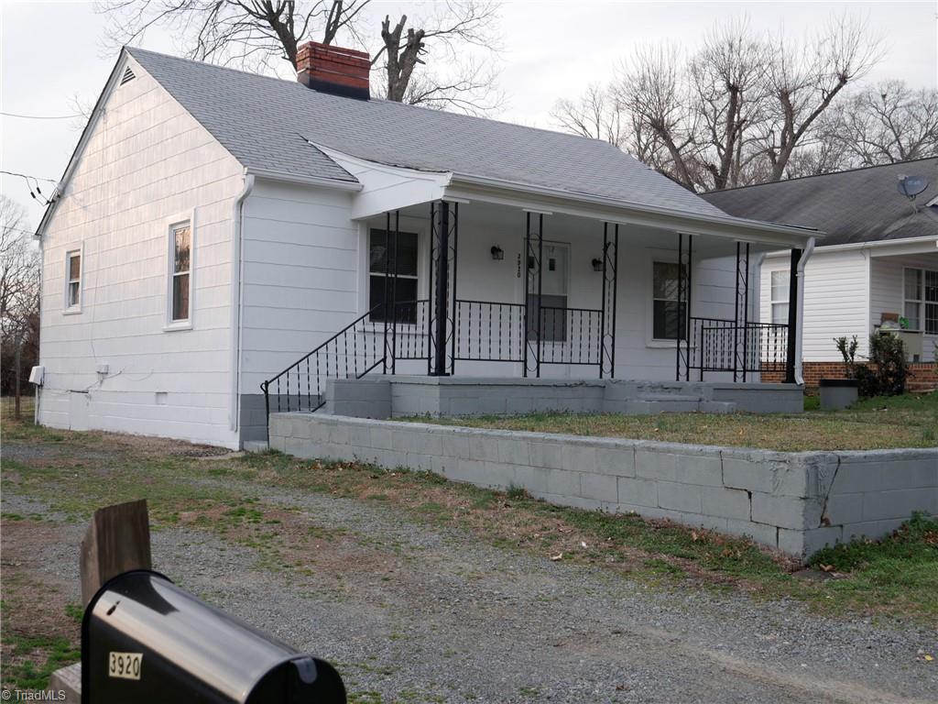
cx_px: 469
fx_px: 1138
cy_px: 352
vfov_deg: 34.3
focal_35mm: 42
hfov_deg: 44.8
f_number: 5.6
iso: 200
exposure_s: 1/160
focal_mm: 21
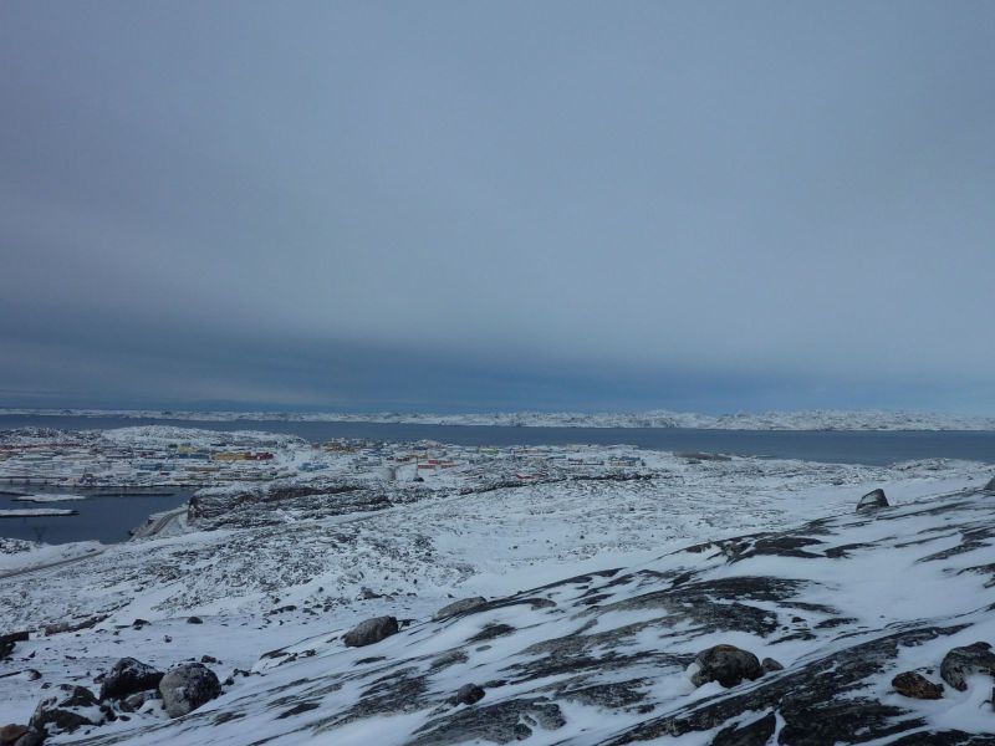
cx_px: 498
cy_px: 373
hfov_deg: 69.4
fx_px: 719
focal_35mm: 25
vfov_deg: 54.9
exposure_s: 1/640
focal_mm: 4.1
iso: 80
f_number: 5.6
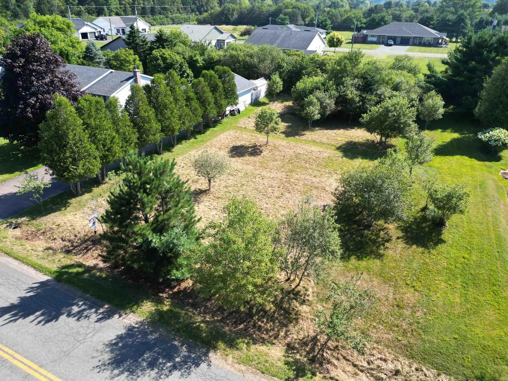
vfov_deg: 56.8
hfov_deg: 71.6
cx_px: 254
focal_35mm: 24
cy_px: 190
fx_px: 352
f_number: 1.7
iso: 110
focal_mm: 6.72
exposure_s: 1/1000
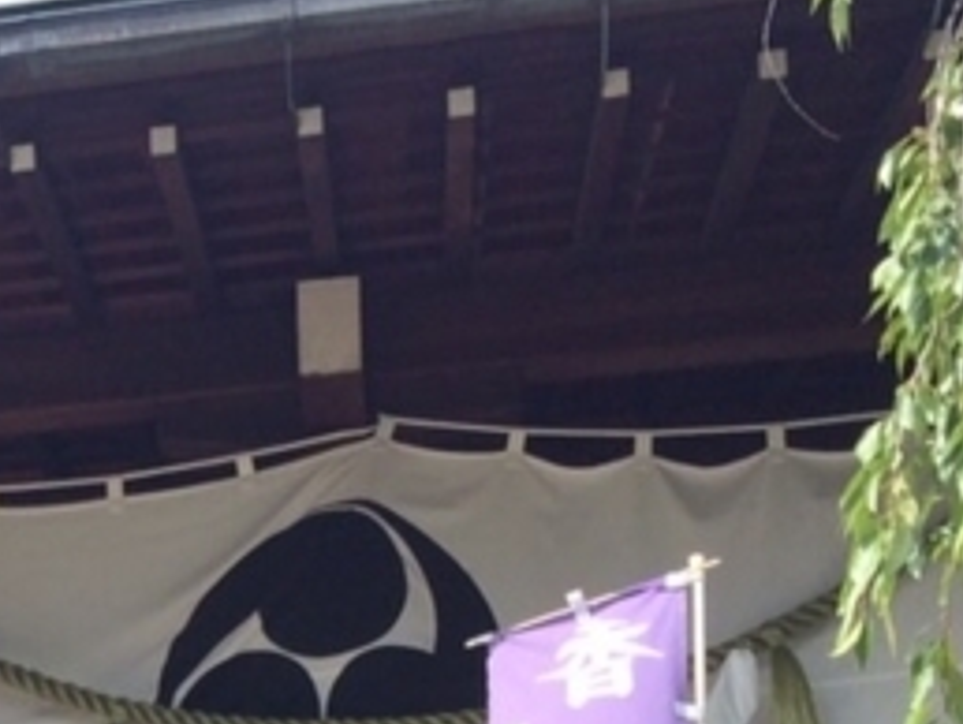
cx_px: -534
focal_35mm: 115
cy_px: 970
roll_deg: -1.1
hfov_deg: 15.6
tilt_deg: +14.2
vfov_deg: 12.5
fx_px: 3202
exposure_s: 1/892
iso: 32
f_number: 2.2
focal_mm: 4.15
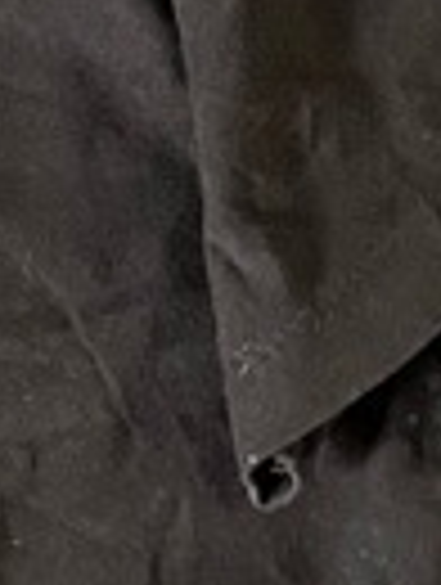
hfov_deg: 6.7
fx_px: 3386
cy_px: 572
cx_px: -958
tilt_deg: -88.2
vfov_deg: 9.8
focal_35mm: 200
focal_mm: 5.1
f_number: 1.6
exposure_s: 1/40
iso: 640
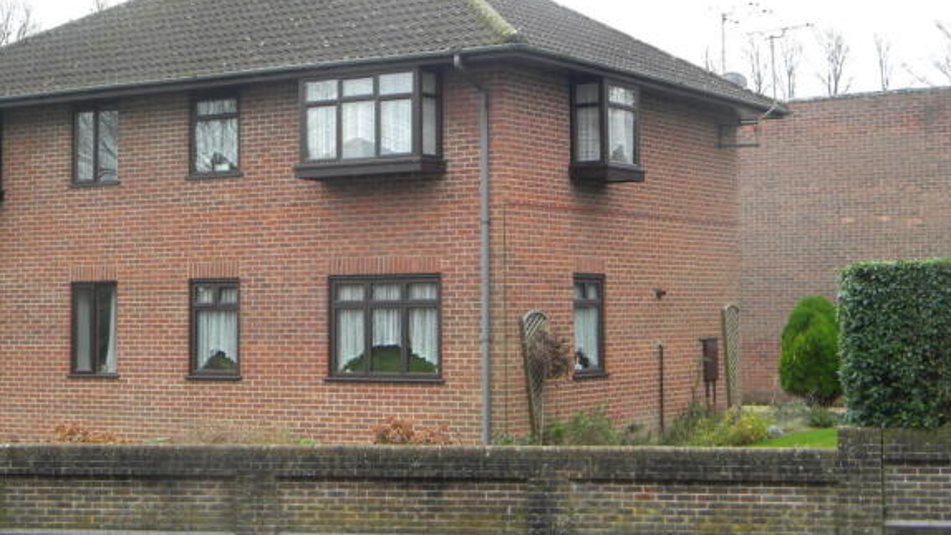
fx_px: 1564
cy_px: 221
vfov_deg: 19.4
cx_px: 481
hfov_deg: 33.8
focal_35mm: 62
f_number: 4.1
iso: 118
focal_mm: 10.1
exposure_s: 1/55.8
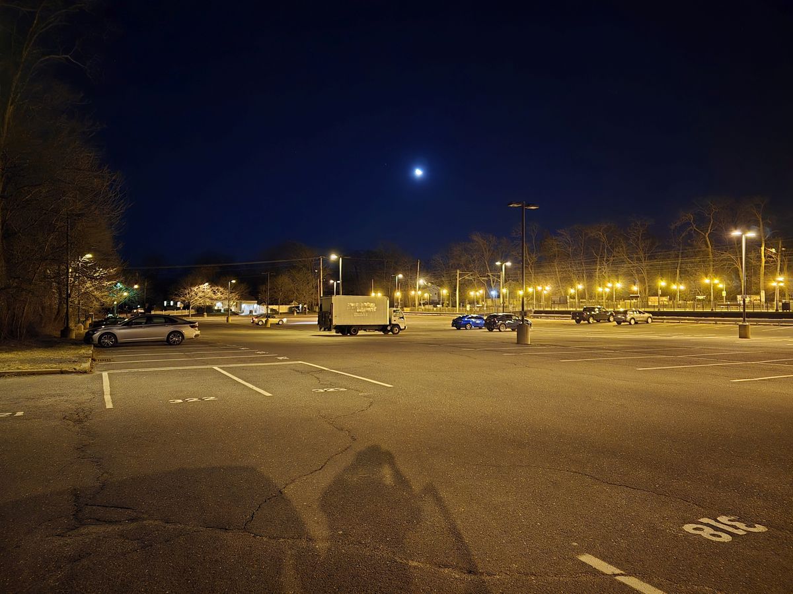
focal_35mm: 23
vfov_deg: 58.9
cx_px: 396
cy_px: 297
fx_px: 527
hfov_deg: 73.9
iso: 2000
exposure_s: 1/20
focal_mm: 6.3
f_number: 1.7
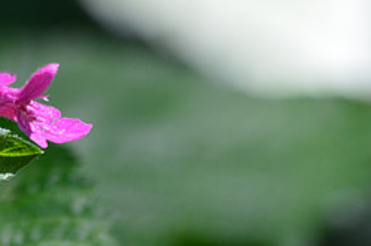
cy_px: 201
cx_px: -13
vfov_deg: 1.3
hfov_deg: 2.0
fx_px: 10790
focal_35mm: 1049
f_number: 9
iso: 560
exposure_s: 1/125
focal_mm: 300
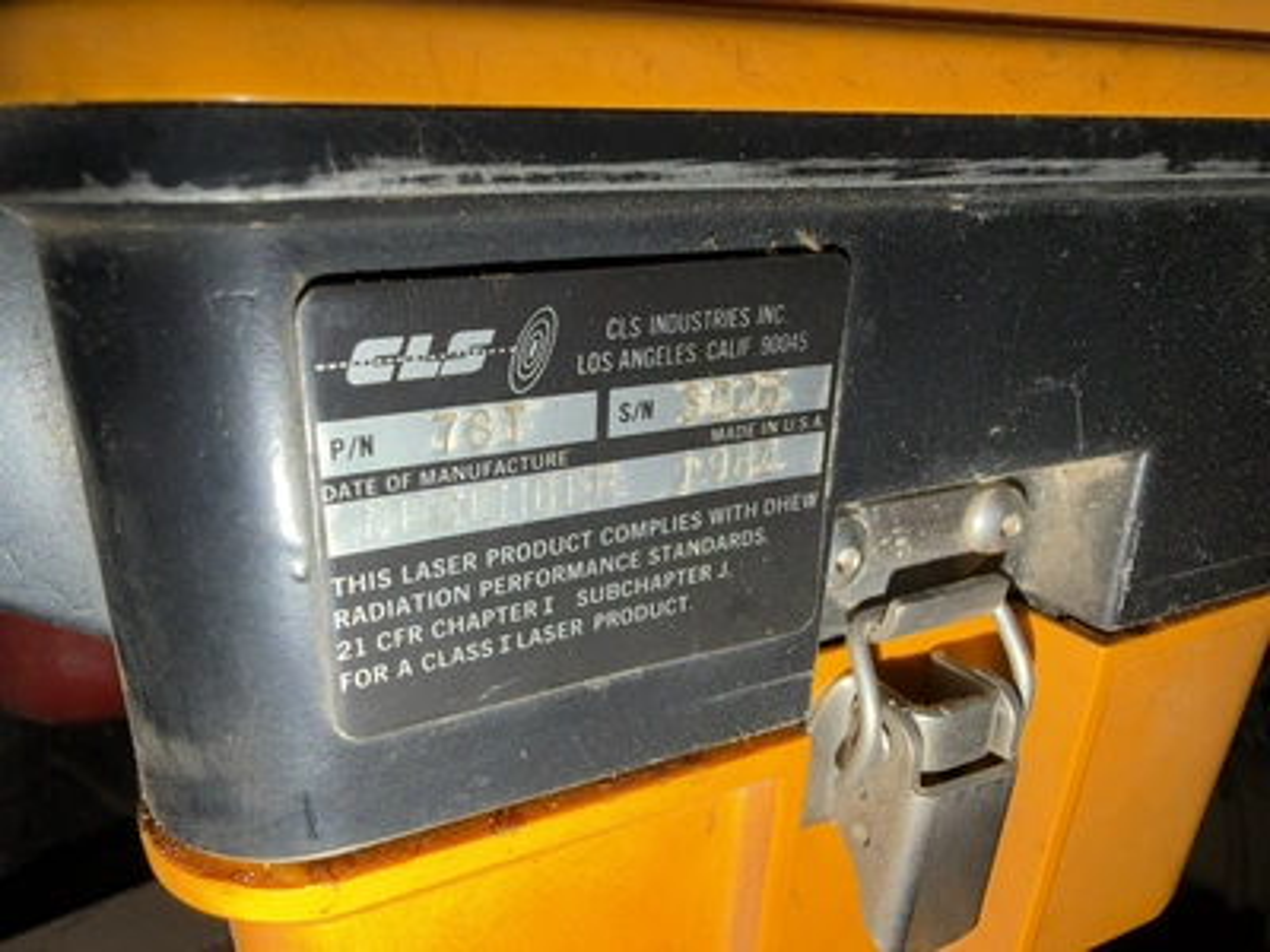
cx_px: 635
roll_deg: +1.1
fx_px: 881
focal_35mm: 24
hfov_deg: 71.6
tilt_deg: -9.3
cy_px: 476
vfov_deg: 56.8
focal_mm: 2.22
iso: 20
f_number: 2.2
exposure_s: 1/60
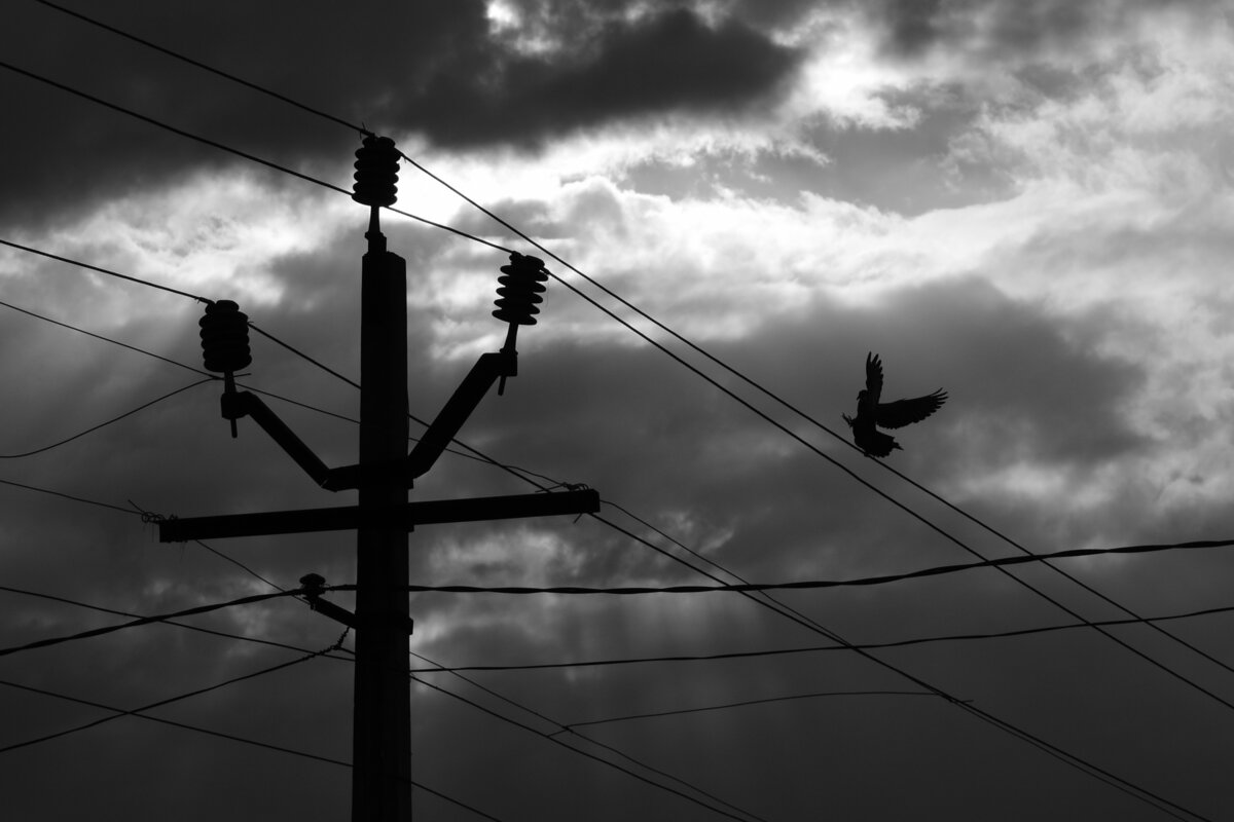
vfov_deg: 16.6
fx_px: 2828
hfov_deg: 24.6
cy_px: 411
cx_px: 617
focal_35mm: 82
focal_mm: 55
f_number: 5.6
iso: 100
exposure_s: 1/5000
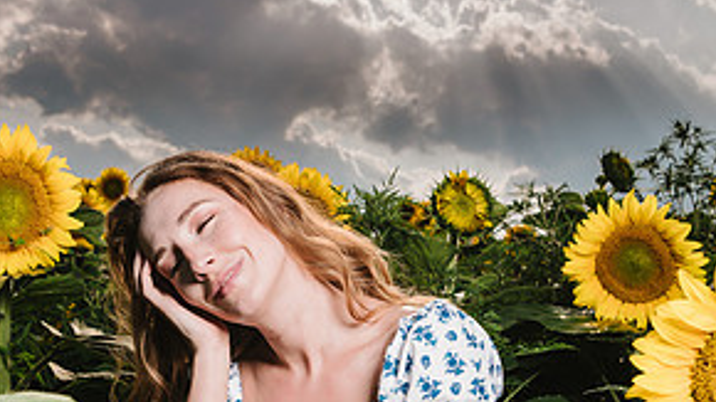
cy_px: 287
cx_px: 249
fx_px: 1234
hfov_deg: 32.1
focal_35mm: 65
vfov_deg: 18.4
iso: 31
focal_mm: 31
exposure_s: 1/250
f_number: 5.6
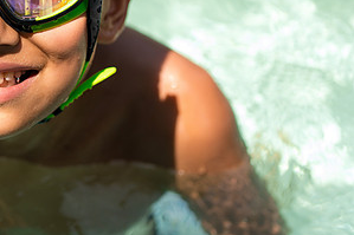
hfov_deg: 12.3
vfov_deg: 8.3
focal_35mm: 165
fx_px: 1622
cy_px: 16
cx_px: 12
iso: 200
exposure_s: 1/1600
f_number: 2.8
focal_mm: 85
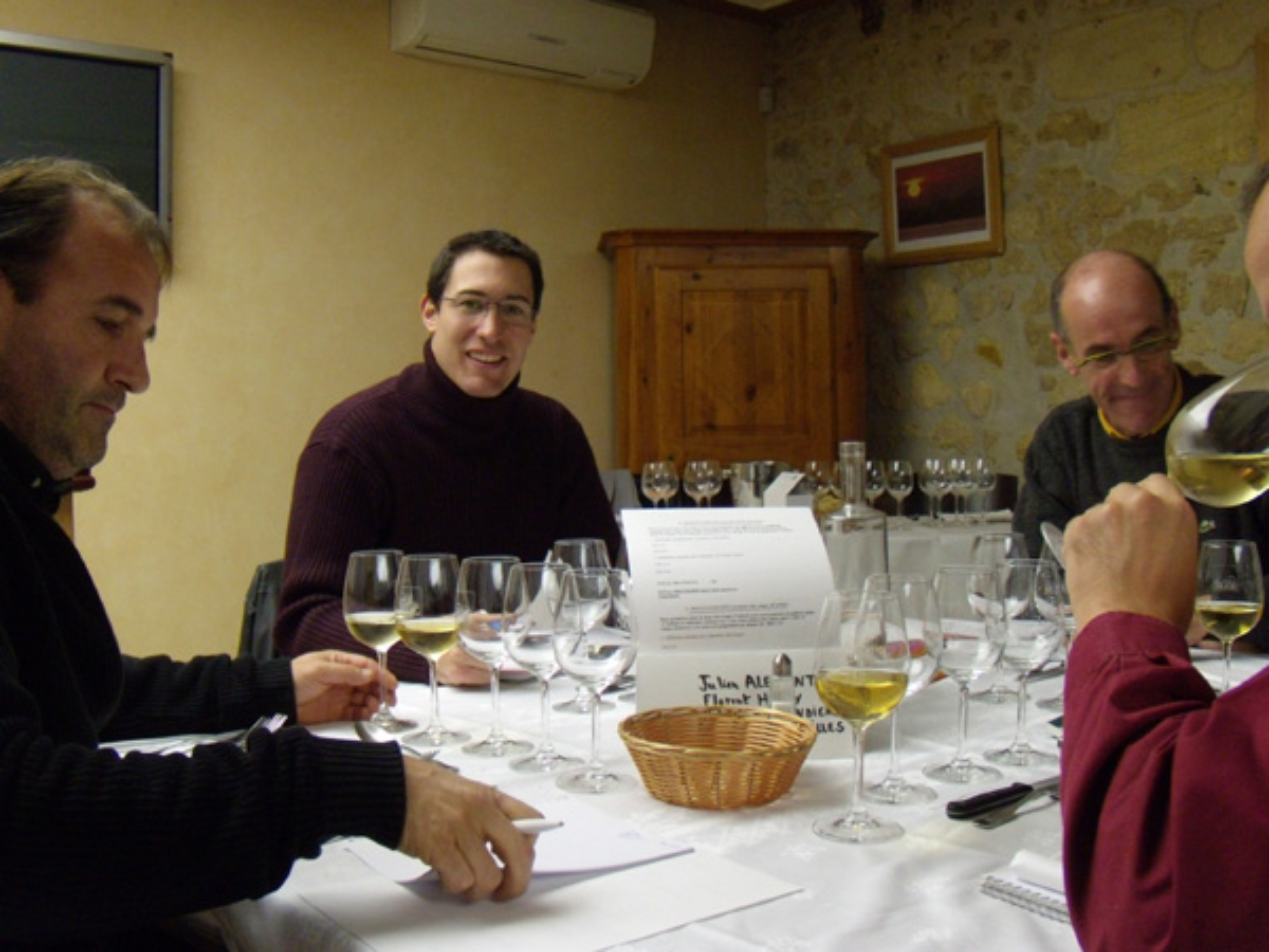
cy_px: 476
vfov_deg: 39.7
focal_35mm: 36
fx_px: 1320
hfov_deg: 51.4
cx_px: 634
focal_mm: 6.4
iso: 400
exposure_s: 1/60
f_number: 3.6
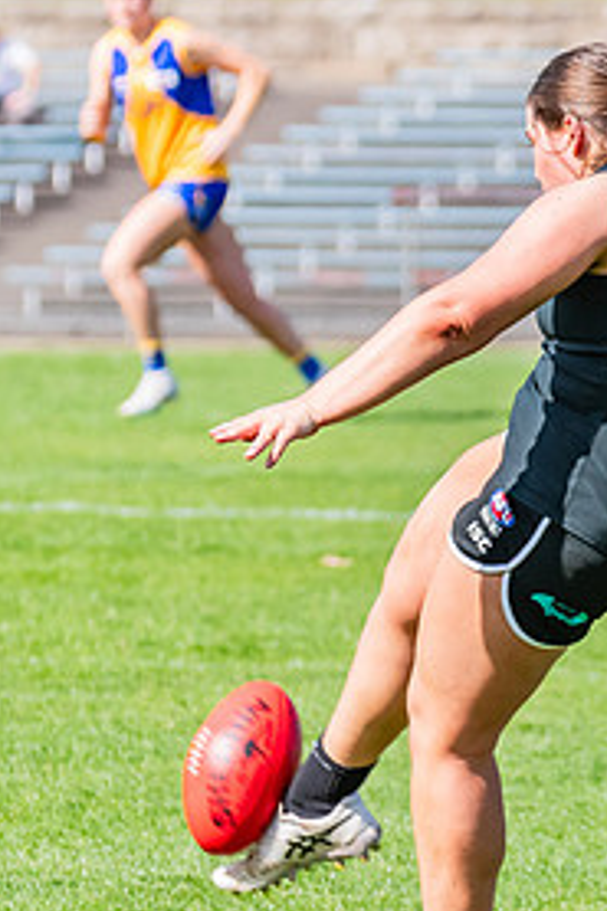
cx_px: 534
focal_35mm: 692
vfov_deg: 3.0
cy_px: 539
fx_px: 17522
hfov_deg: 2.0
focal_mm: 220
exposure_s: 1/1600
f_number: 7.1
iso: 800
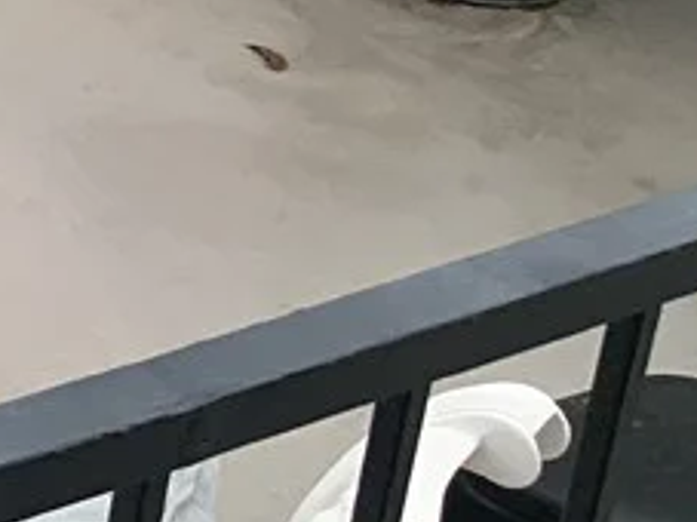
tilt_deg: -16.4
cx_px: -854
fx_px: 2636
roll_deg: -2.2
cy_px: -593
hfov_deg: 12.5
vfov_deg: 10.2
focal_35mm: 131
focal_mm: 3
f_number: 1.8
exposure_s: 1/709
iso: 16
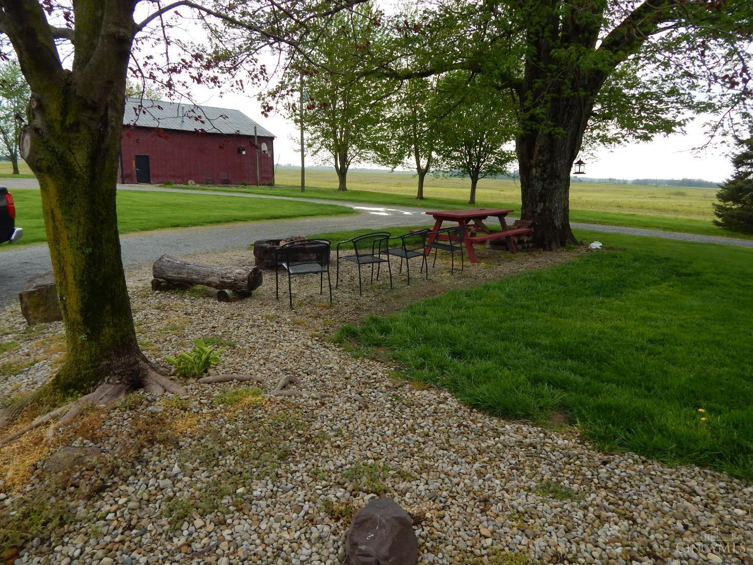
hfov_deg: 73.9
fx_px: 500
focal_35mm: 23
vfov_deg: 58.9
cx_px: 376
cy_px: 282
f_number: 3
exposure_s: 1/640
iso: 125
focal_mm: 4
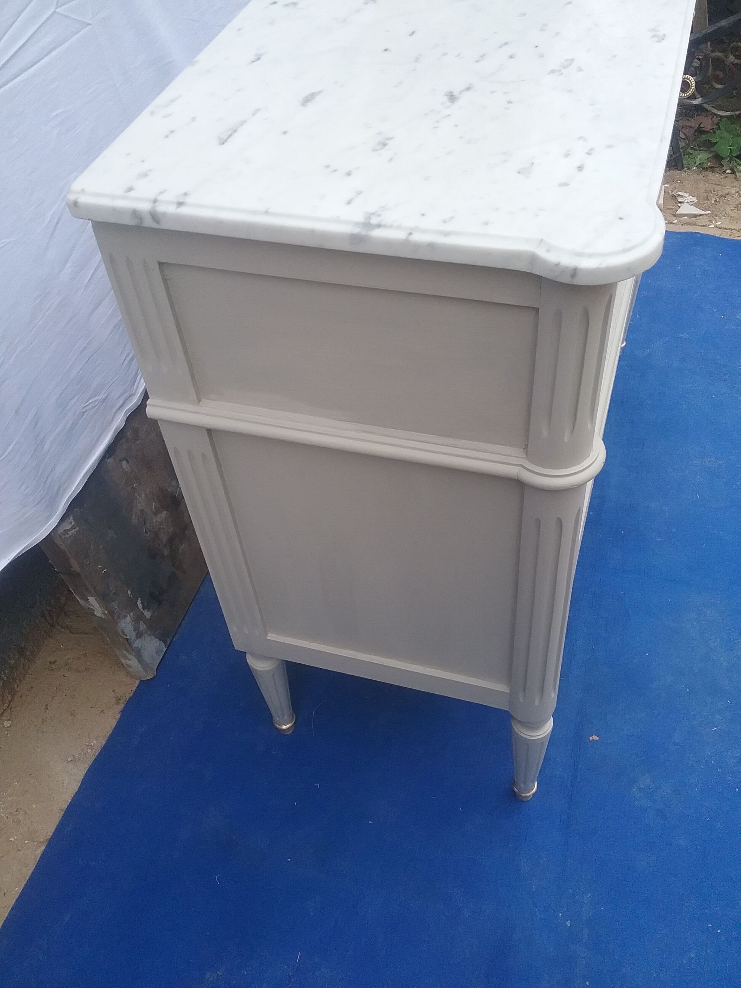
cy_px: 494
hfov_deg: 45.4
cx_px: 370
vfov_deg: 58.4
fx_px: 885
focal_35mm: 31
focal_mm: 3.3
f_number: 2.2
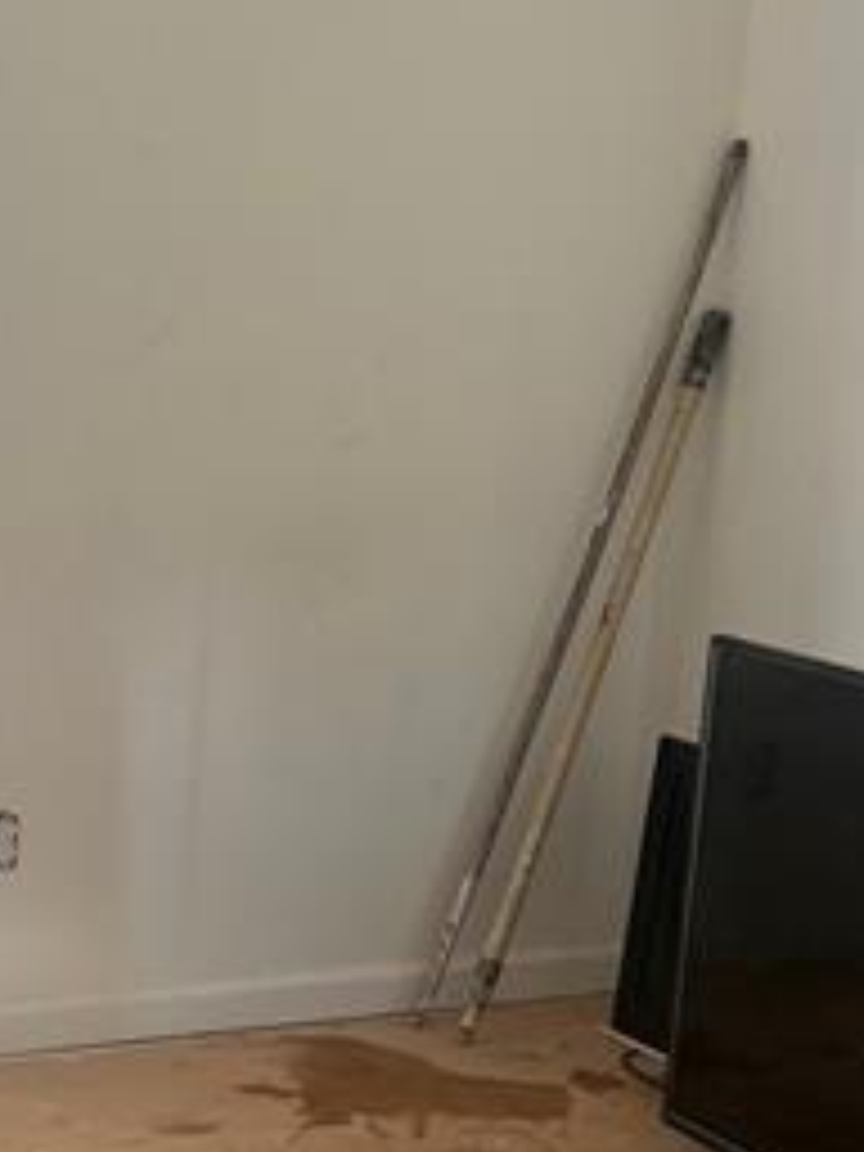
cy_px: 742
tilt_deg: -14.7
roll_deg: -1.6
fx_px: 2396
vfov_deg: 26.9
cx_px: -117
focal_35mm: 72
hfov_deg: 19.5
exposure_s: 1/60
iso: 320
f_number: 1.78
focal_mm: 6.76
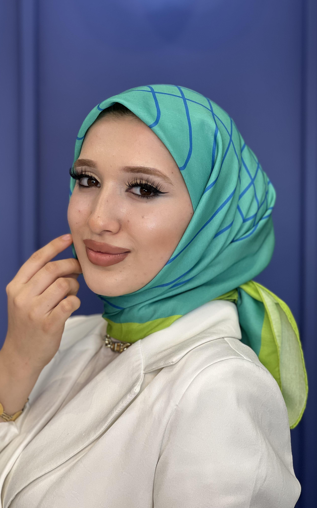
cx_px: 151
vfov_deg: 25.2
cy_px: 254
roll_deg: +0.0
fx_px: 1134
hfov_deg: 15.9
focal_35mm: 82
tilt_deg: -2.2
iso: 100
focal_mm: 9
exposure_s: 1/100
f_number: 2.8
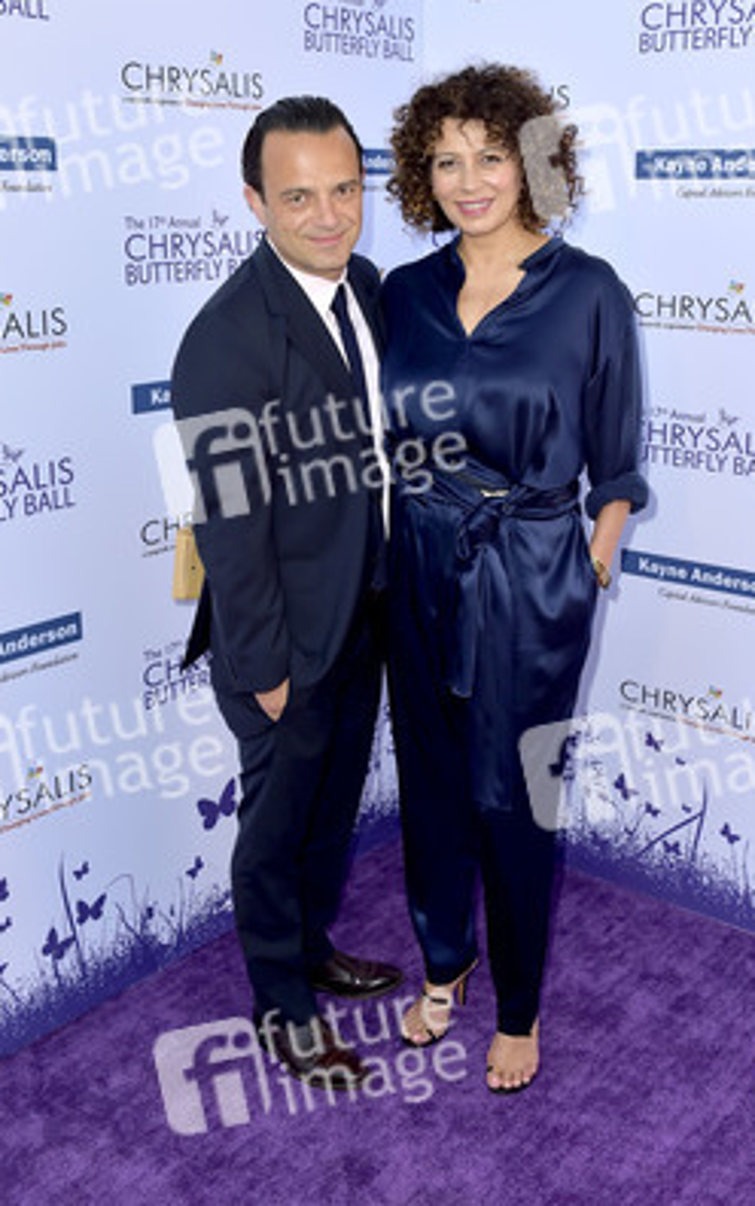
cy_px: 606
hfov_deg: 36.3
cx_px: 400
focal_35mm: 35
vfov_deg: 55.3
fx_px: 1151
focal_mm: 34
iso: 200
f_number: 6.3
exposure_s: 1/250
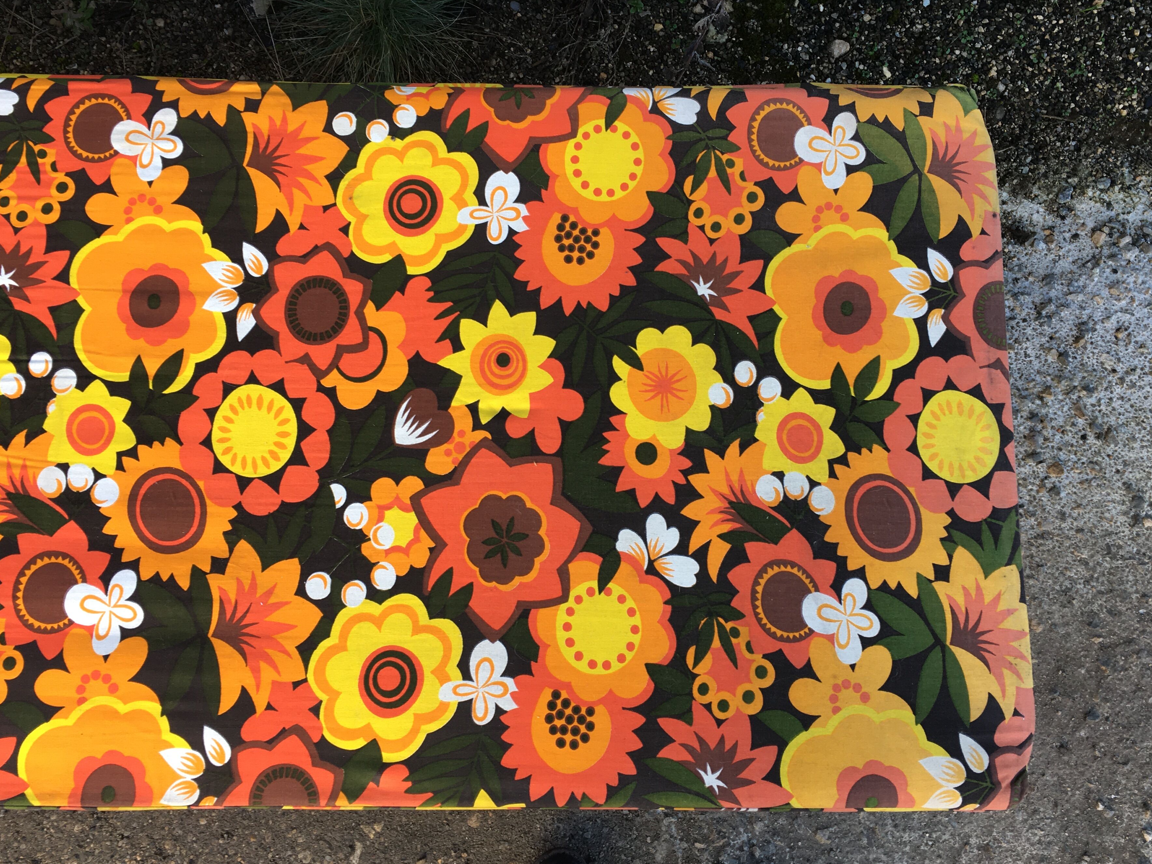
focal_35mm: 33
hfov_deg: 55.3
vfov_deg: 42.9
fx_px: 1098
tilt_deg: -79.2
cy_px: 422
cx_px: 588
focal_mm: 4.15
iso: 25
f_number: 2.2
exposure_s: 1/100
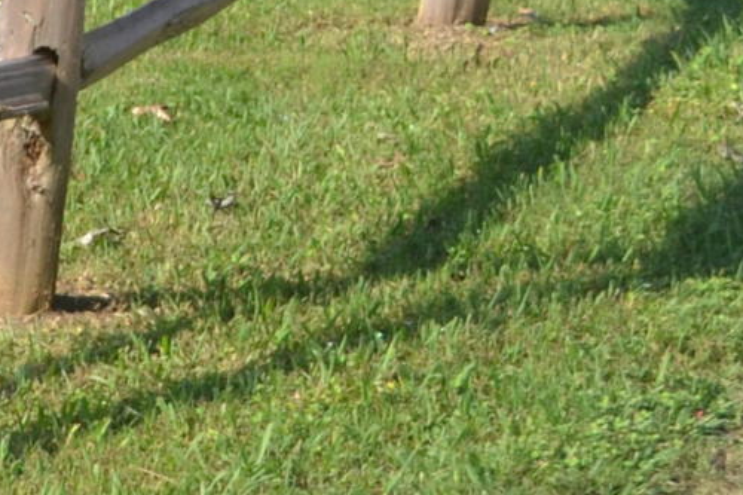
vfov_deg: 6.4
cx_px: -1348
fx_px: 4456
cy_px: 174
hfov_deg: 8.3
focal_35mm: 216
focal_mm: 24
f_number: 6.3
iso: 100
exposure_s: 1/160
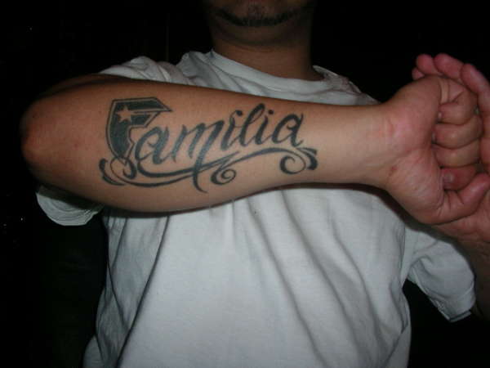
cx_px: 245
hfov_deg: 50.1
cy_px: 184
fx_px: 524
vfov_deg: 38.7
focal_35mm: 37
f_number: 2.8
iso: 100
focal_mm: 5.7
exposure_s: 1/60
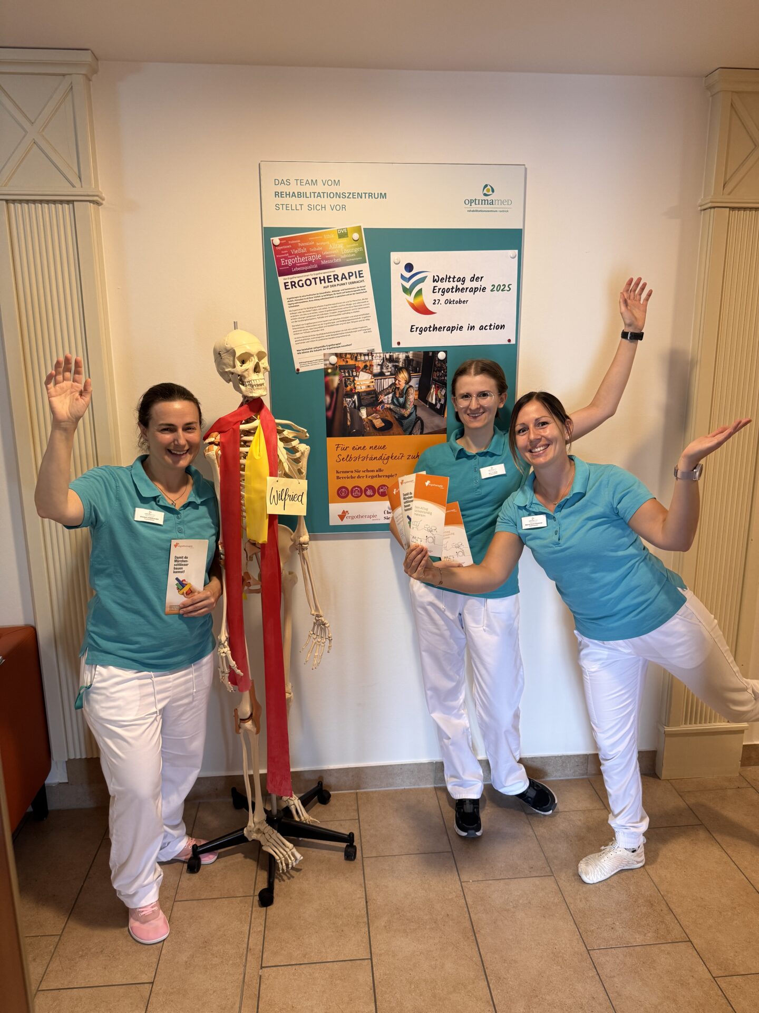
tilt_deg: -12.4
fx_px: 702
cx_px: 380
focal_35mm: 24
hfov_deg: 56.8
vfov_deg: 71.6
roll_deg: -0.6
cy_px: 506
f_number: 1.78
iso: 160
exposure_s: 1/50
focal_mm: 6.76
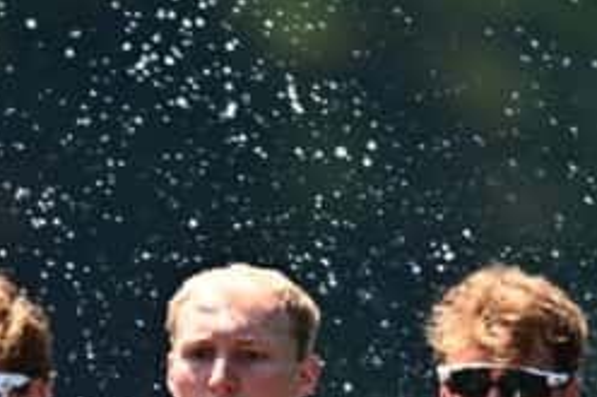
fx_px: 32083
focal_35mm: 1936
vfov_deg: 0.7
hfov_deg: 1.1
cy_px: 878
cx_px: 39
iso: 200
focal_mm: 400
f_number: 2.8
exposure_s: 1/1600
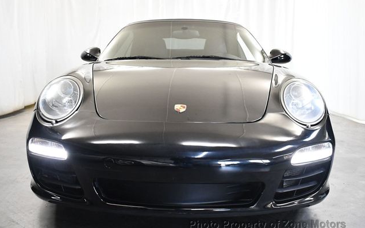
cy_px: 113
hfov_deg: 52.7
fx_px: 368
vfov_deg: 34.4
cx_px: 182
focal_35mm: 37
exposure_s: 1/125
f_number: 3.5
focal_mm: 18
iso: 2000
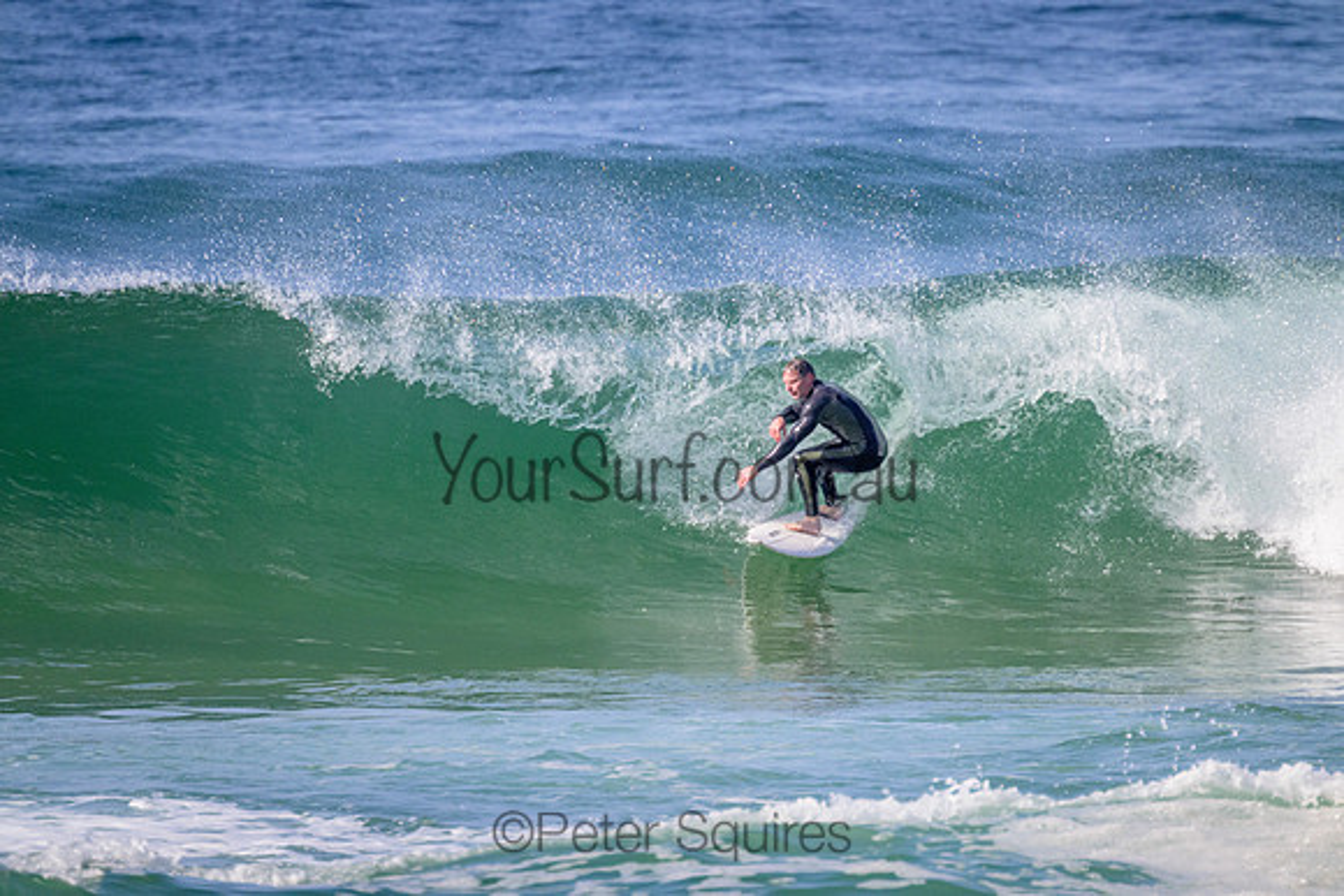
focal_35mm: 800
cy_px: 448
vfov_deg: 1.7
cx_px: 672
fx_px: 29872
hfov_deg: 2.6
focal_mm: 800
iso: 2000
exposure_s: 1/2000
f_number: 11
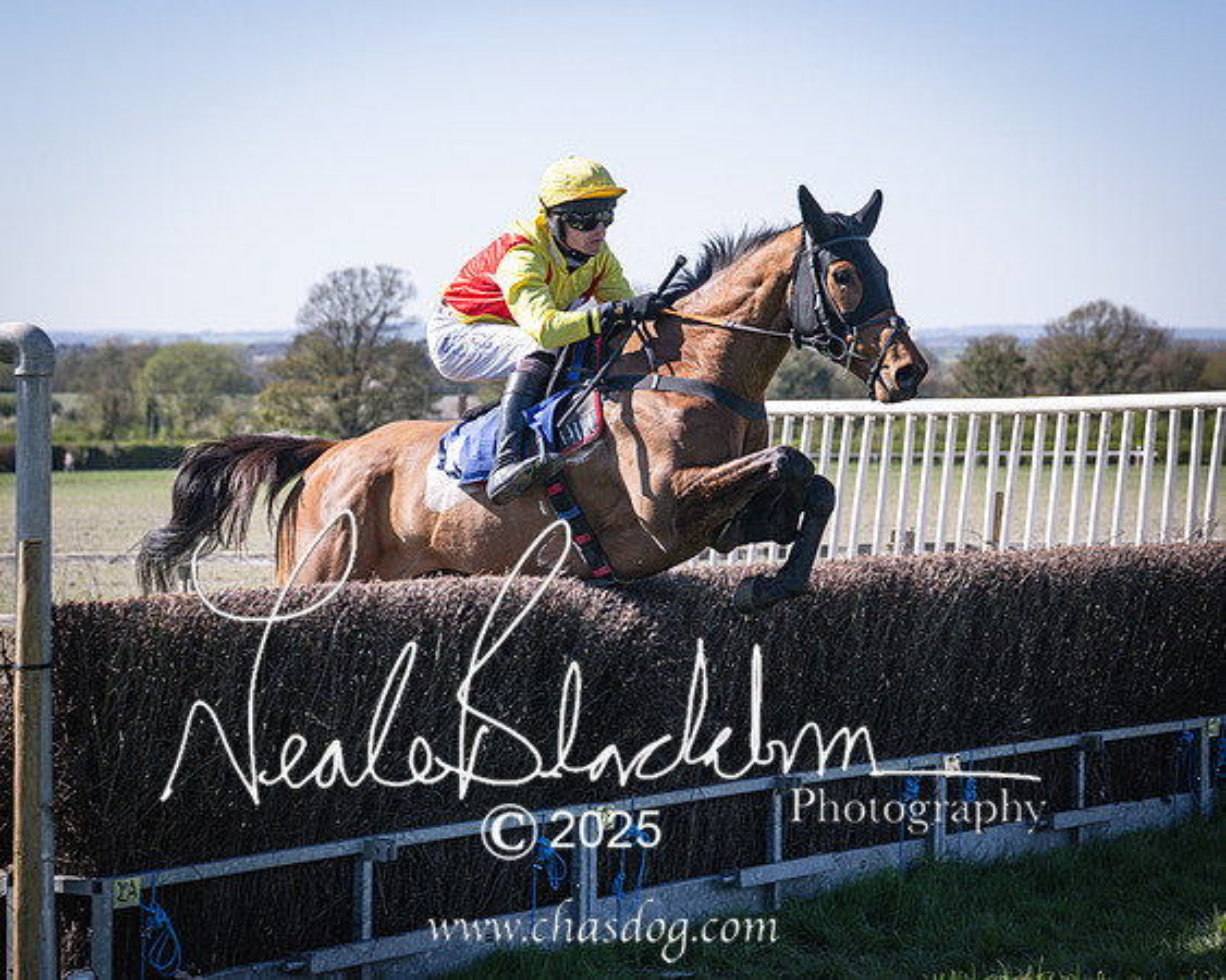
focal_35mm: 97
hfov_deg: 19.8
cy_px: 447
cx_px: 611
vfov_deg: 15.9
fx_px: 3518
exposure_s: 1/1600
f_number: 4
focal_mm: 70
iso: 200
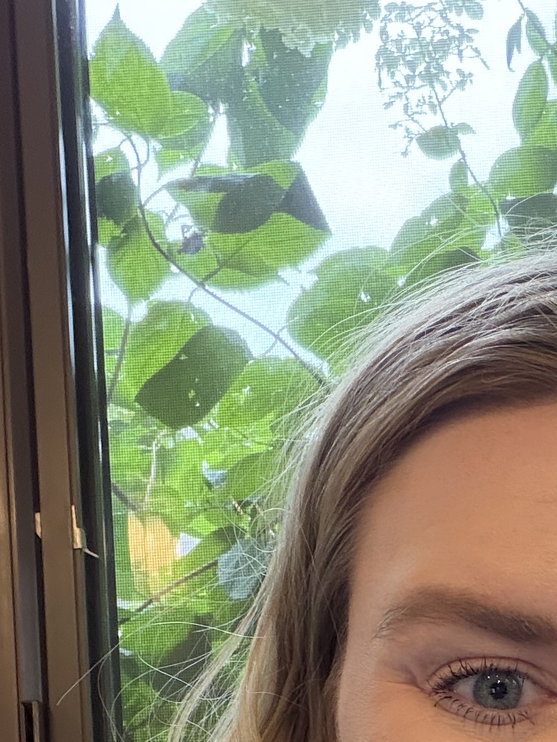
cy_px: 816
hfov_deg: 20.4
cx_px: 545
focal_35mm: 70
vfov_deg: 25.7
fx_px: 1501
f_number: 1.9
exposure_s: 1/40
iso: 250
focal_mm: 2.71
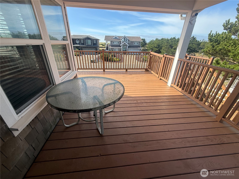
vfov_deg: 85.7
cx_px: 120
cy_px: 90
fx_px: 97
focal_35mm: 14
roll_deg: -0.7
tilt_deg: -25.1
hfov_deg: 102.1
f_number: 2.2
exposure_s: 1/742
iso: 50
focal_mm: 2.22
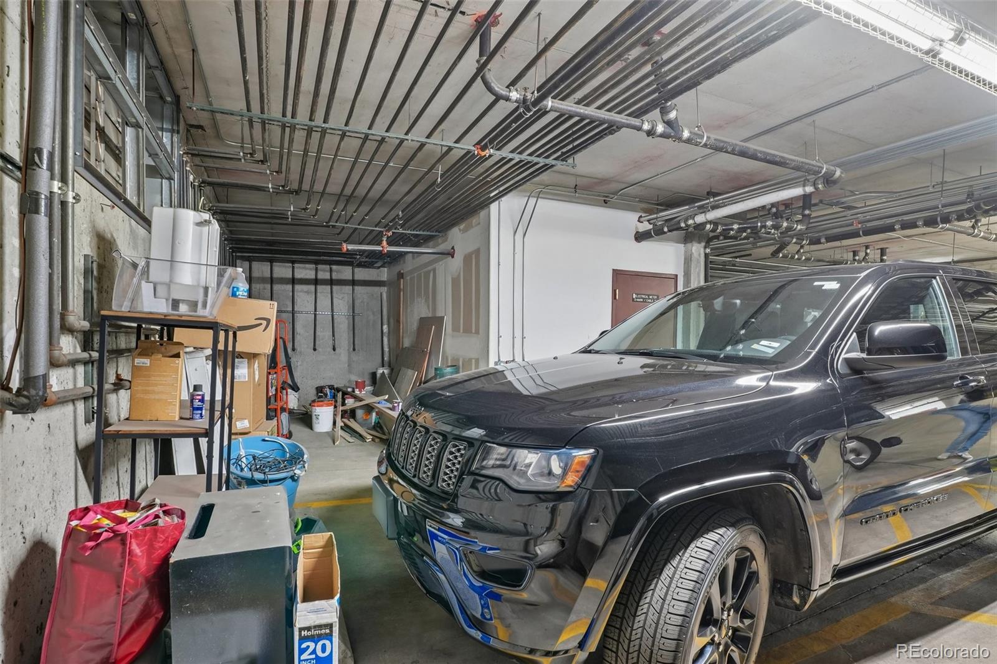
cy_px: 332
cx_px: 498
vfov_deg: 72.0
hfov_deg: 95.0
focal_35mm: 16
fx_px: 457
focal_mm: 11
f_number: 8
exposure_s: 1/2
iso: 500
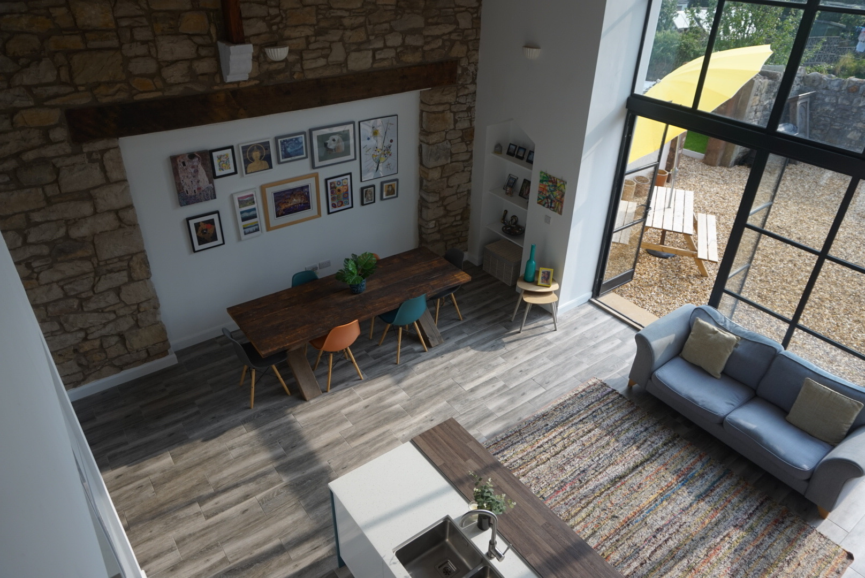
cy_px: 289
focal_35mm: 24
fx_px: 577
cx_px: 432
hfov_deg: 73.7
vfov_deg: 53.2
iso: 100
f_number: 5
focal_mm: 16
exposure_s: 1/160
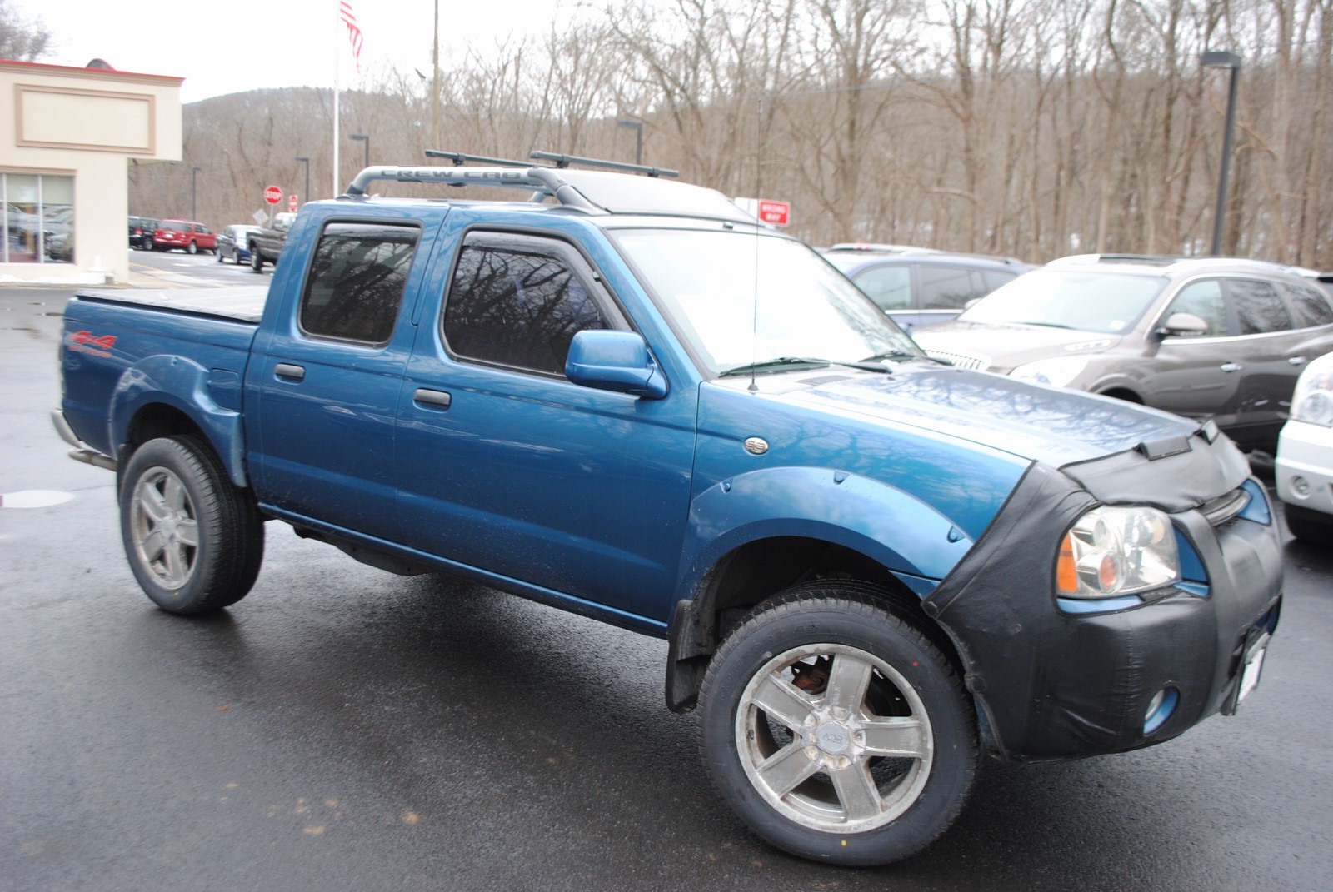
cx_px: 666
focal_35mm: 33
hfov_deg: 57.2
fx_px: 1223
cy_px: 446
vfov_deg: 40.1
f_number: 4.5
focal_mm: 22
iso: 200
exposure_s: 1/80
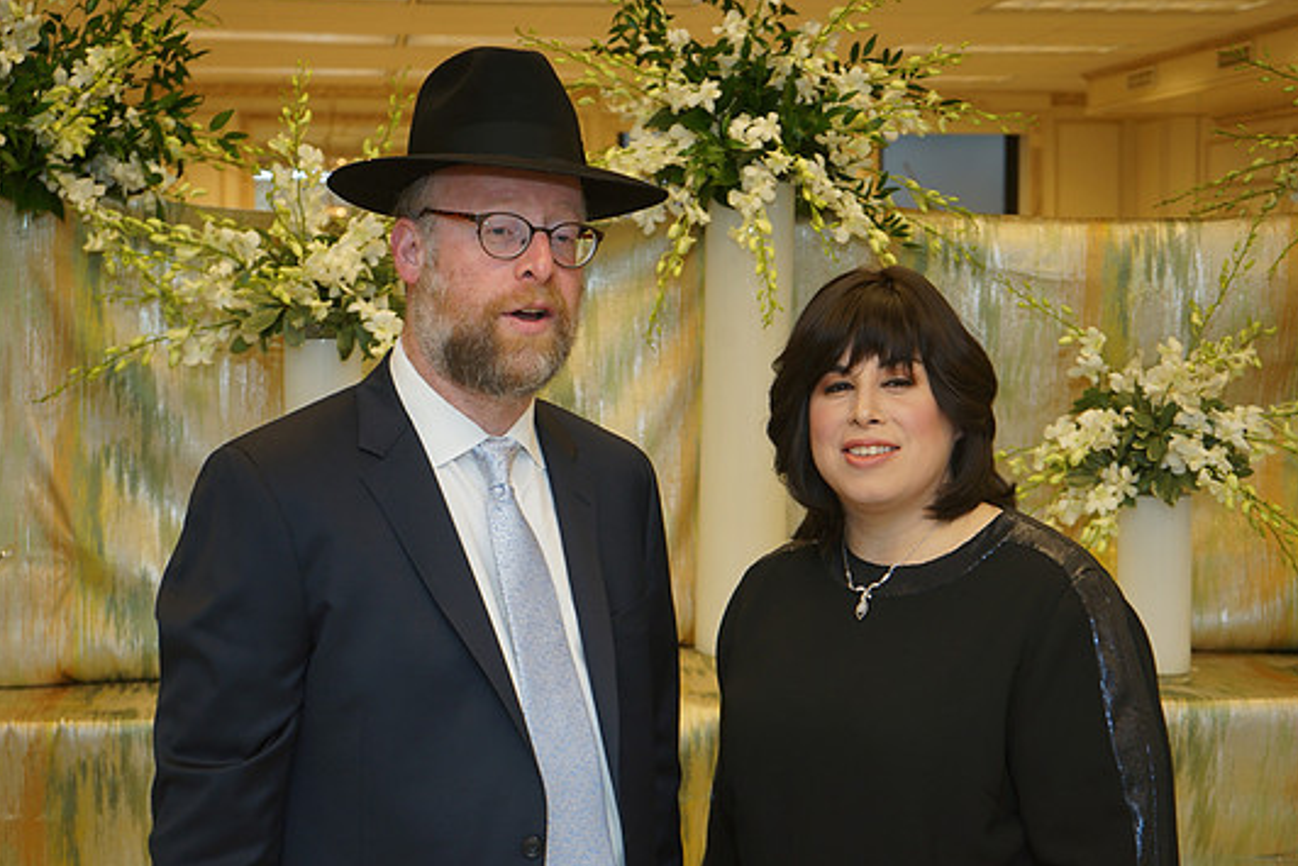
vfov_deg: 22.6
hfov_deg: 33.4
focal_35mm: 60
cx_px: 673
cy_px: 448
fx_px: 2164
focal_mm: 55
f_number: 5.6
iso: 400
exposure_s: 1/100
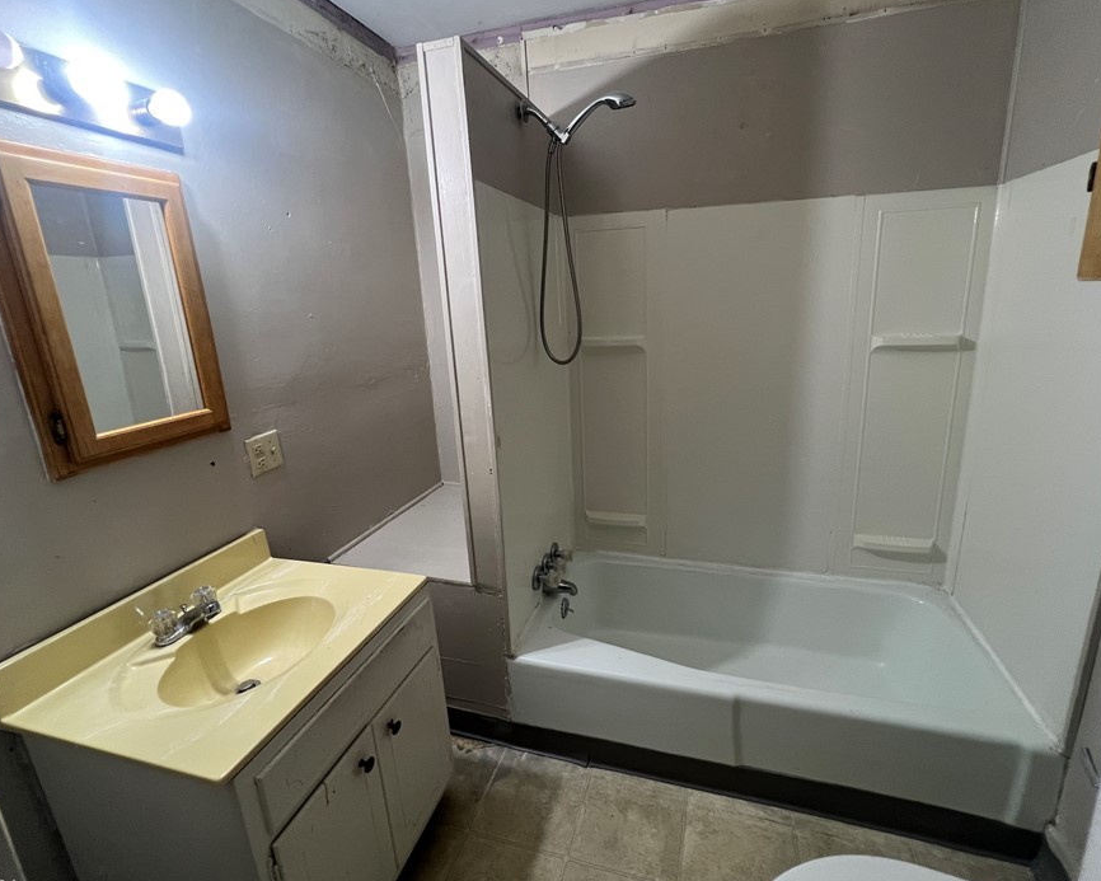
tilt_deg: -13.7
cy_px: 423
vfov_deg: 84.0
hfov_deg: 96.7
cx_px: 576
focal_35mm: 15
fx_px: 489
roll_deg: +2.8
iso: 160
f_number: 1.8
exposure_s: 1/60
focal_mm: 1.57
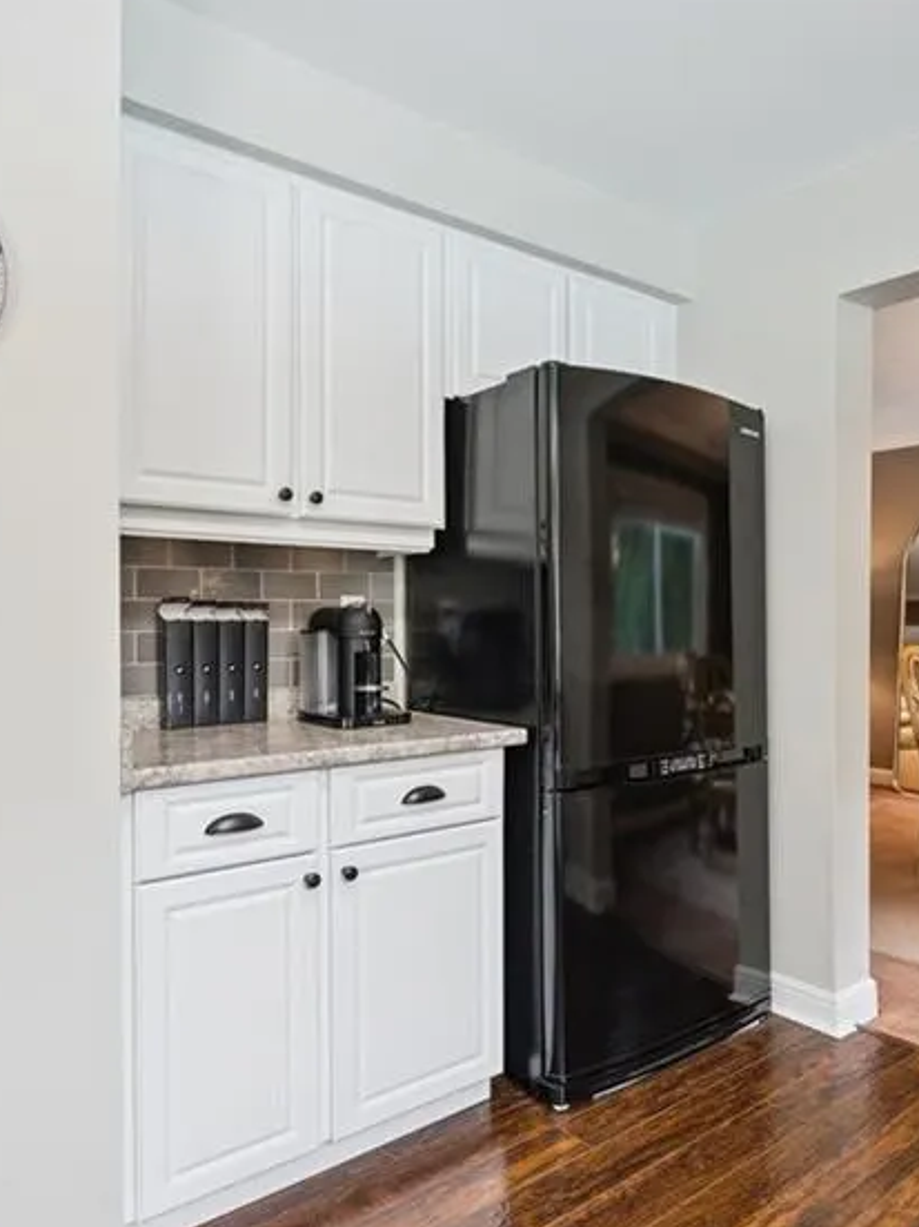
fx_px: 885
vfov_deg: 69.4
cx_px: 572
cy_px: 637
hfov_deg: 54.3
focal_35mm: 25
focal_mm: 14
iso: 400
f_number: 8
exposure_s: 1/40
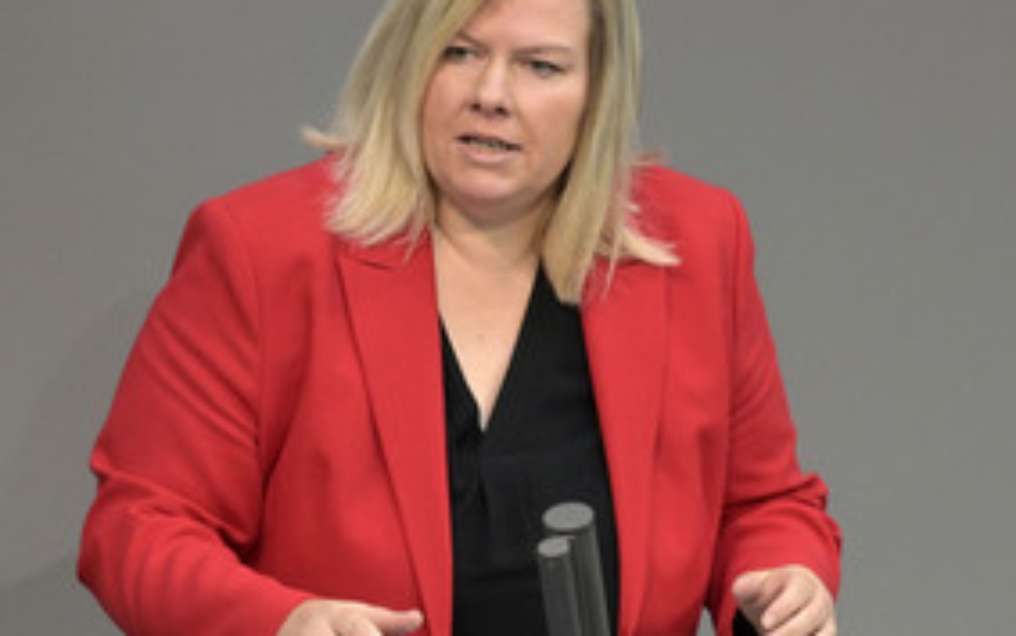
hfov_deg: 3.4
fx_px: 17088
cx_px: 465
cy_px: 413
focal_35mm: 617
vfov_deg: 2.1
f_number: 5.6
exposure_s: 1/320
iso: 8000
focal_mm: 380
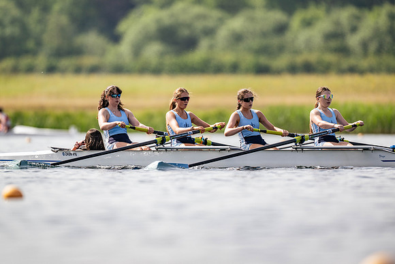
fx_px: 6588
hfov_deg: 3.4
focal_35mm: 600
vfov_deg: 2.3
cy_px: 132
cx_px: 198
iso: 160
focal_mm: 600
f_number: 4
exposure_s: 1/2500
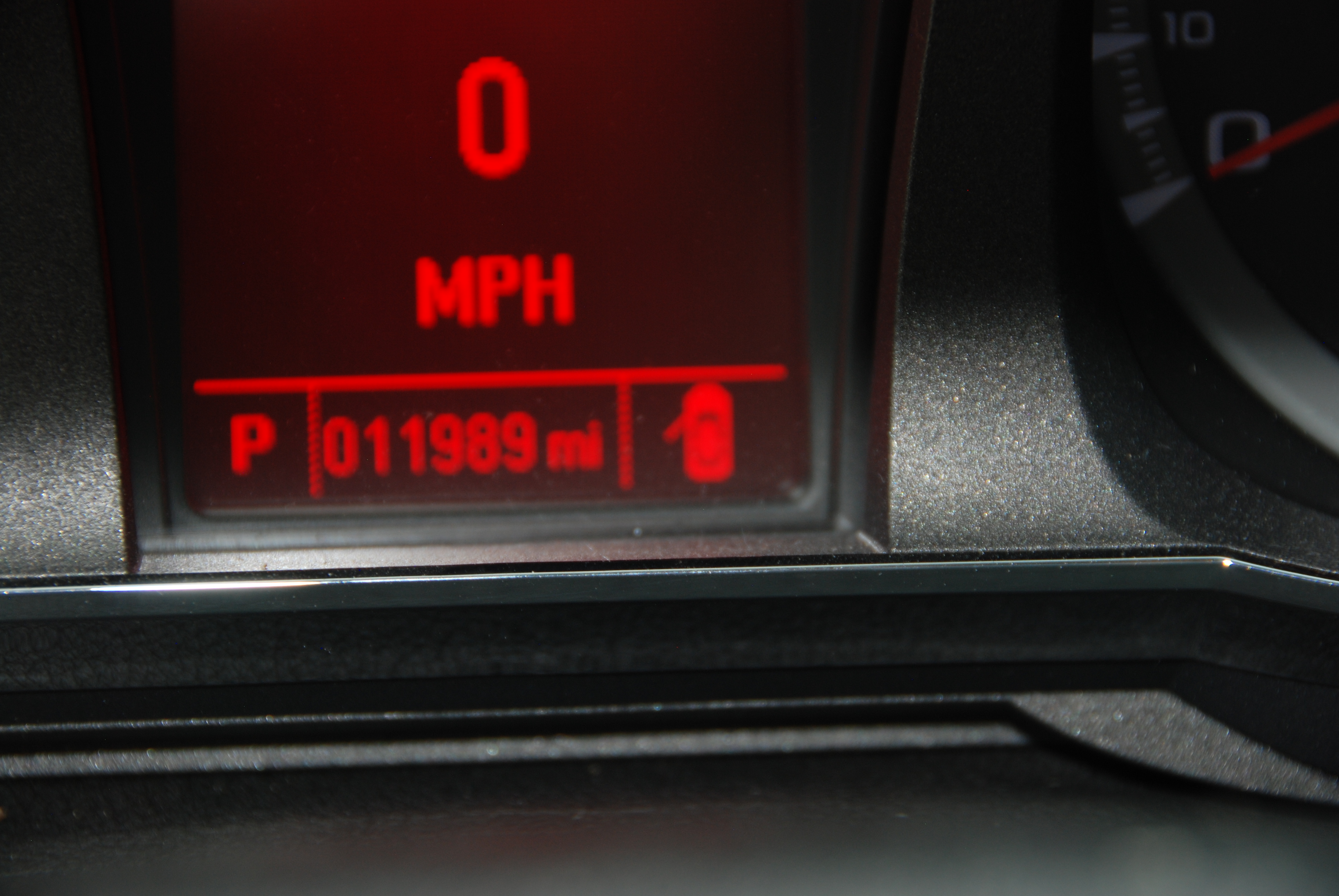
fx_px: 6256
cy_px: 448
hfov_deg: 12.2
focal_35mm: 168
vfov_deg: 8.2
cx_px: 670
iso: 200
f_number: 5.6
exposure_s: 1/60
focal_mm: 112
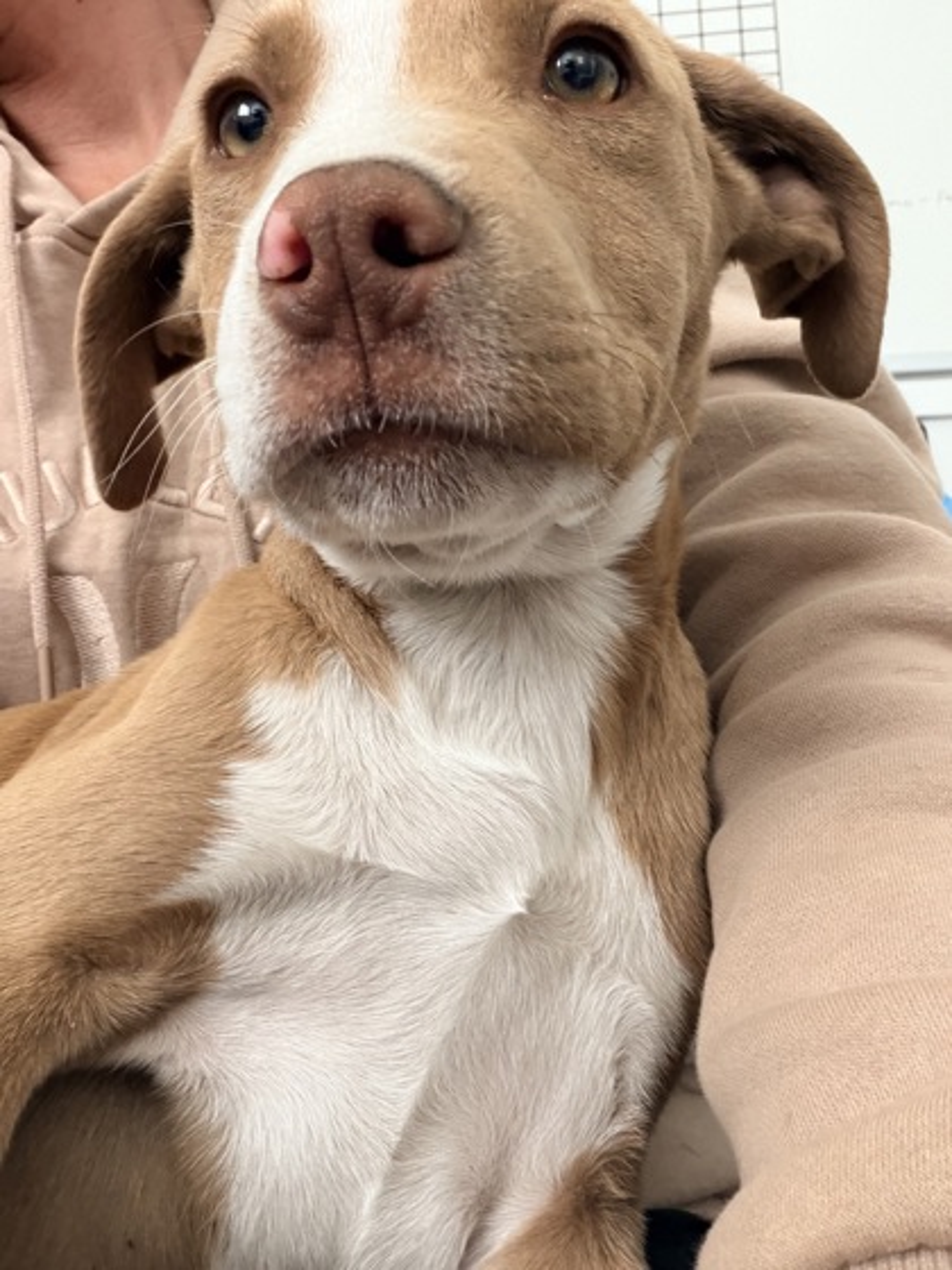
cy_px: 635
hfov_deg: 46.8
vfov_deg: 60.0
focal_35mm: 30
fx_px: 1100
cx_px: 476
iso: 160
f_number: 1.9
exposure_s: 1/60
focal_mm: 2.71
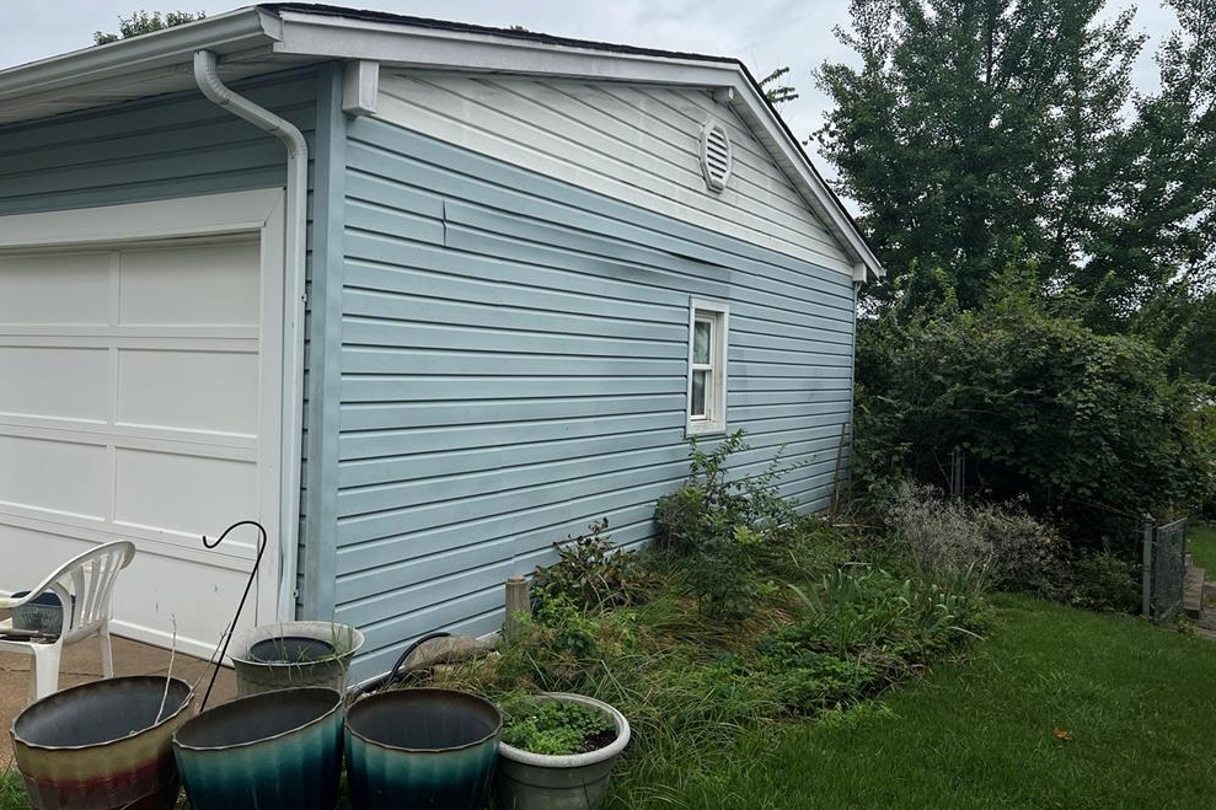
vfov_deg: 46.4
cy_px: 385
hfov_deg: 65.5
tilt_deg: -2.0
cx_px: 589
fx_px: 946
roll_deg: -0.9
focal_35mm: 28
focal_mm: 5.7
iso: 50
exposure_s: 1/2762
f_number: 1.5
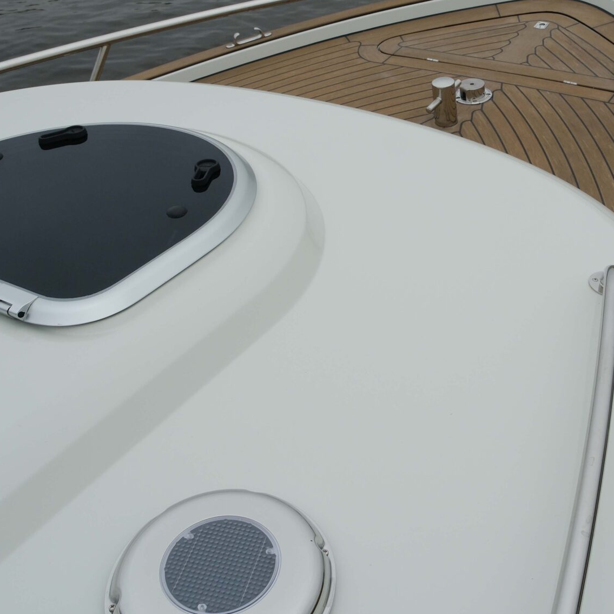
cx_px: 417
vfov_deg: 36.4
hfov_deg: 36.4
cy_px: 197
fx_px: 923
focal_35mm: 46
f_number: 8
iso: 400
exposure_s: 1/240
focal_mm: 16
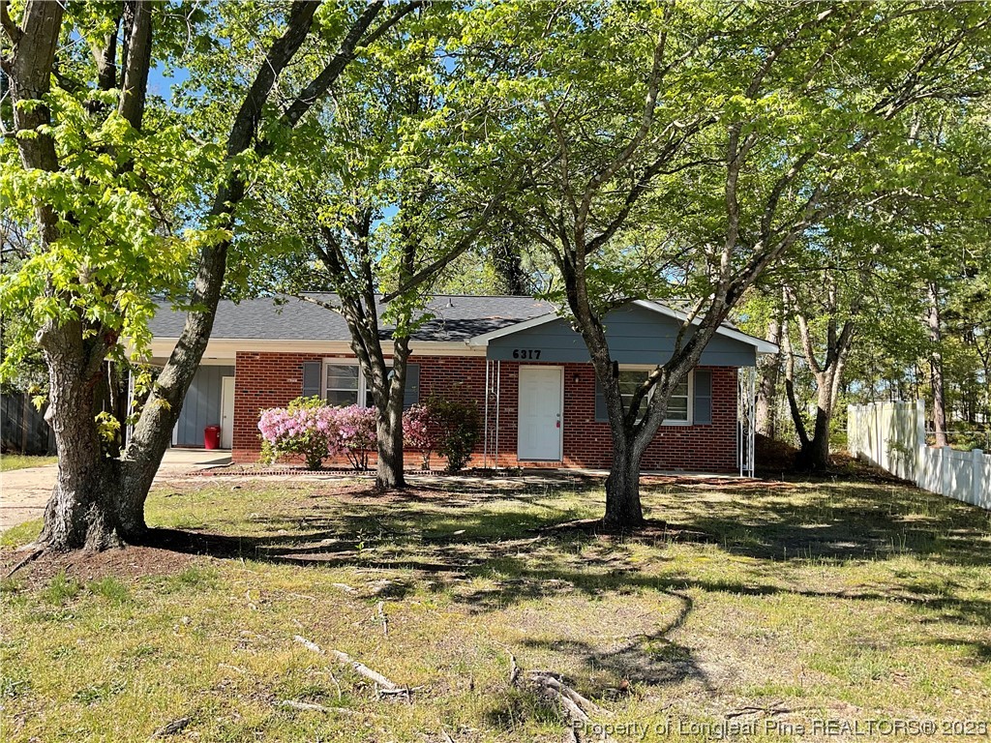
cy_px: 372
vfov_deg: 48.2
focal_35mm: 29
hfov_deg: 61.7
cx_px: 496
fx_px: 830
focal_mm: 3
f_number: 1.8
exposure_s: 1/650
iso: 16
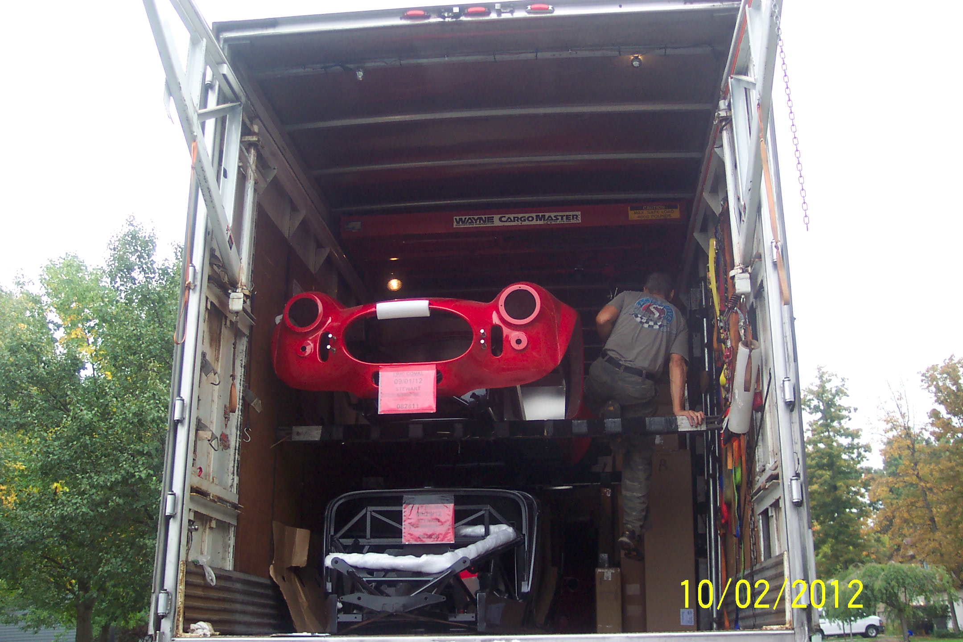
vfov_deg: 35.1
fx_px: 1016
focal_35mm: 38
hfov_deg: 50.7
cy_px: 321
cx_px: 482
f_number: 2.8
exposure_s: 1/180
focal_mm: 8
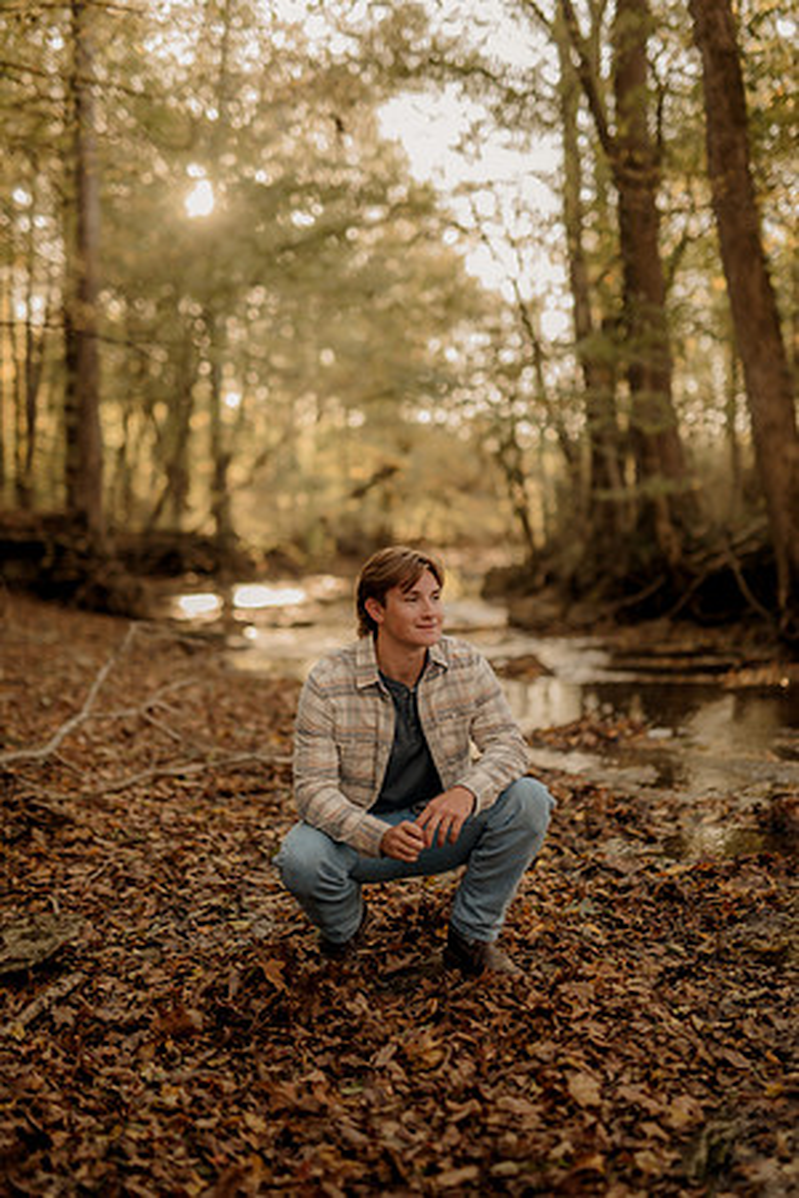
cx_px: 400
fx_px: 1664
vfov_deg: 39.6
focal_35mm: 50
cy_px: 599
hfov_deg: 27.0
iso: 200
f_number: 1.4
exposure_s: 1/250
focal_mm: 50
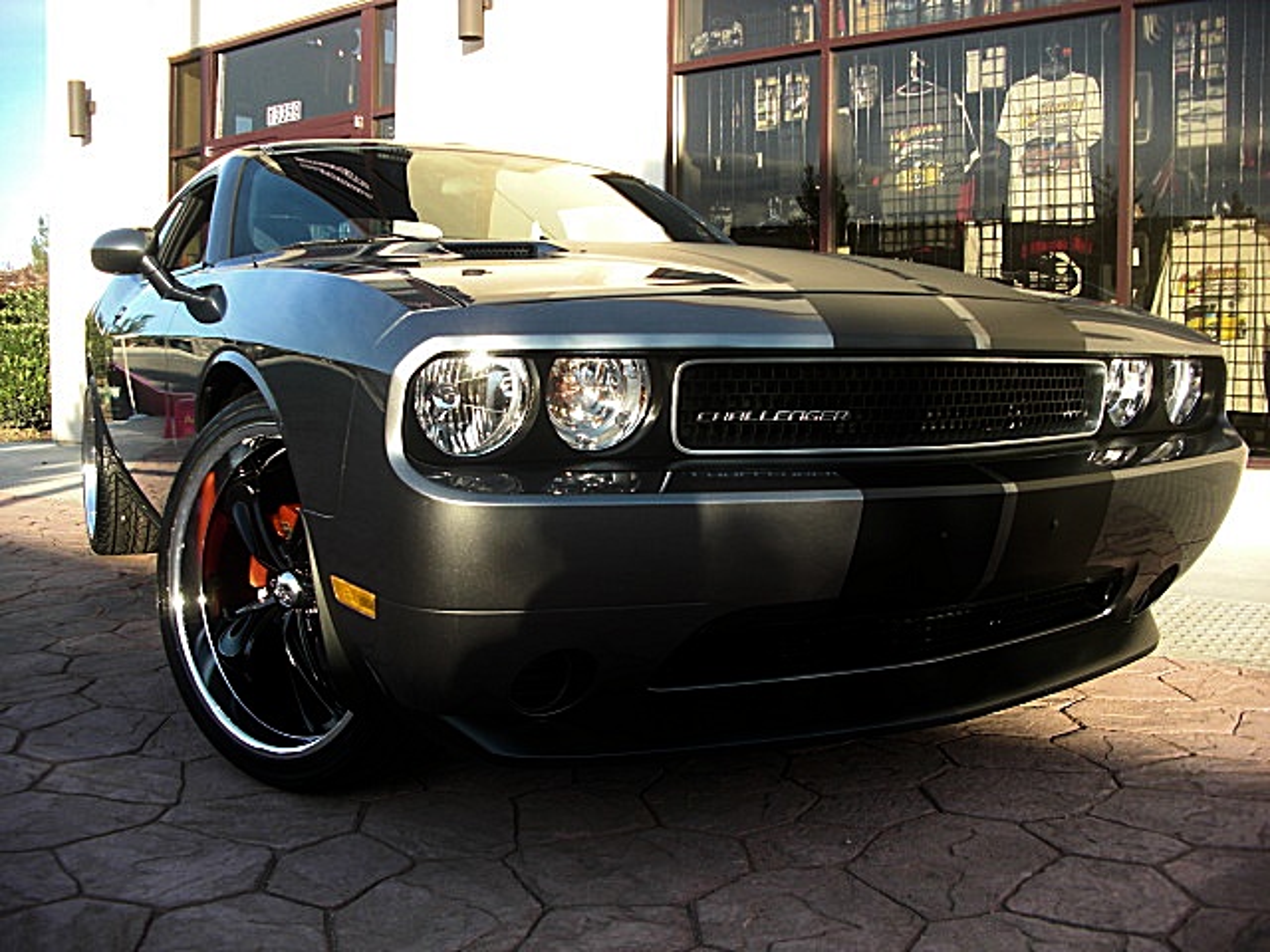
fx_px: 1321
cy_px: 476
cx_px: 635
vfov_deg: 39.7
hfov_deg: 51.4
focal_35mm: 36
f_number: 2.8
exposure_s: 1/160
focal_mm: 6.3
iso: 50
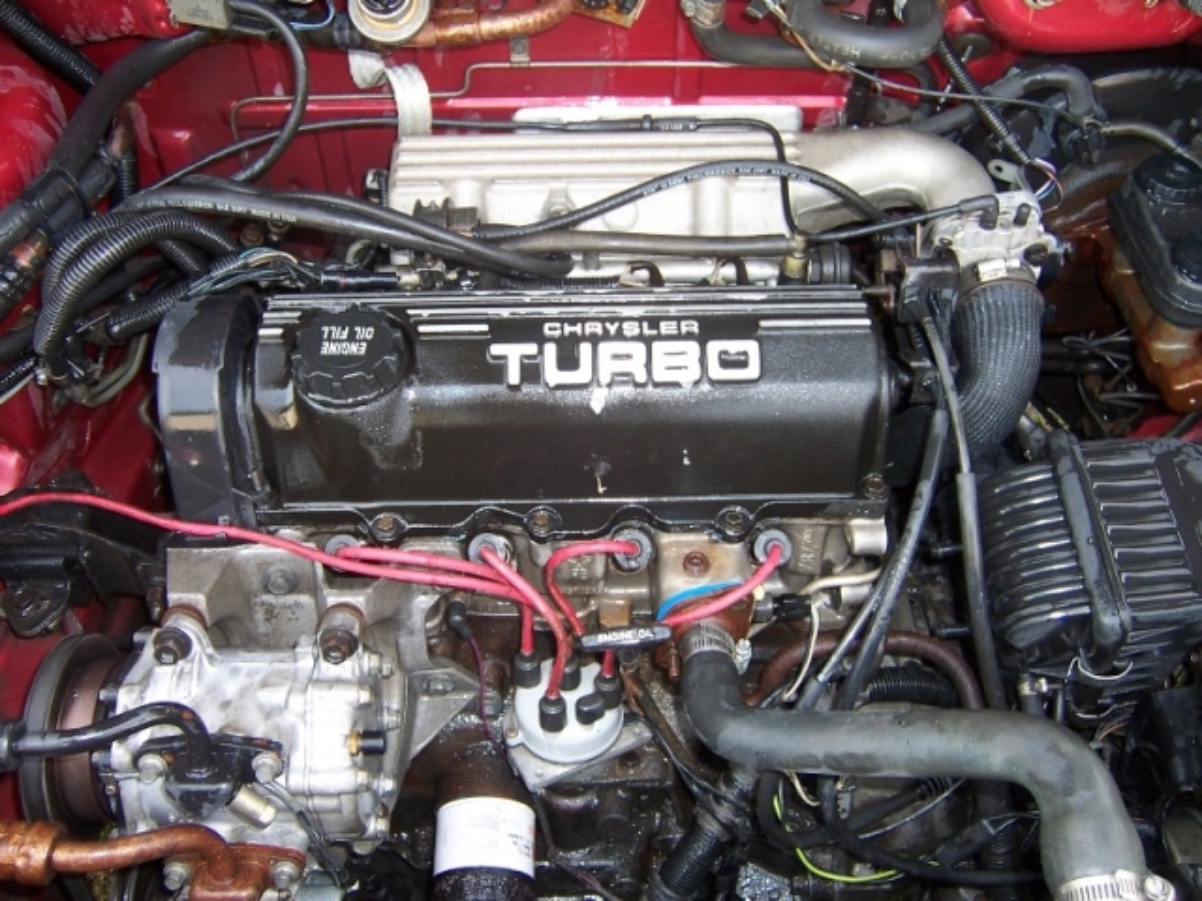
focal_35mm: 33
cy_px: 450
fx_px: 1146
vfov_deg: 42.9
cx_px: 601
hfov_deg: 55.4
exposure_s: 1/60
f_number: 2.8
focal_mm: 5.5
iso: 80
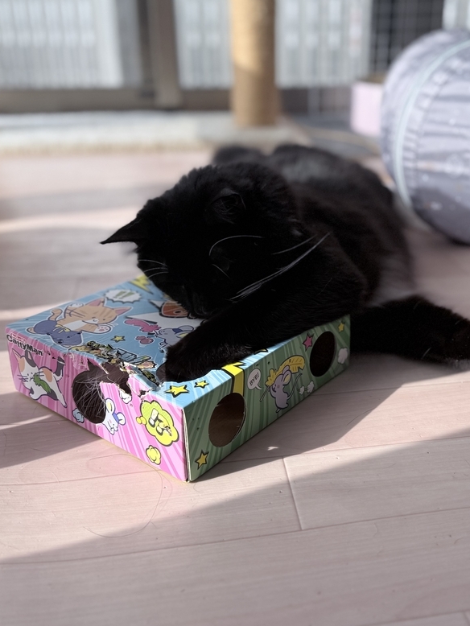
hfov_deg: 38.5
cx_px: 289
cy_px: 301
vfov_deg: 50.1
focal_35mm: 37
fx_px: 669
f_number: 1.78
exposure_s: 1/1493
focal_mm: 6.76
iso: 80
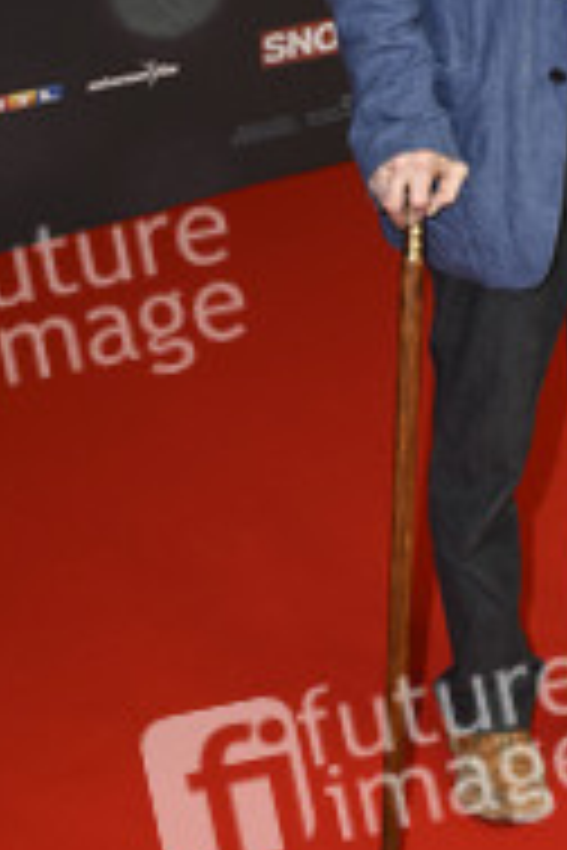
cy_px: 90
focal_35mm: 73
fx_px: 1726
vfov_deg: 26.8
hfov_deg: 18.4
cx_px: 504
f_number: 5.6
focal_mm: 23
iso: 400
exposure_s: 1/125
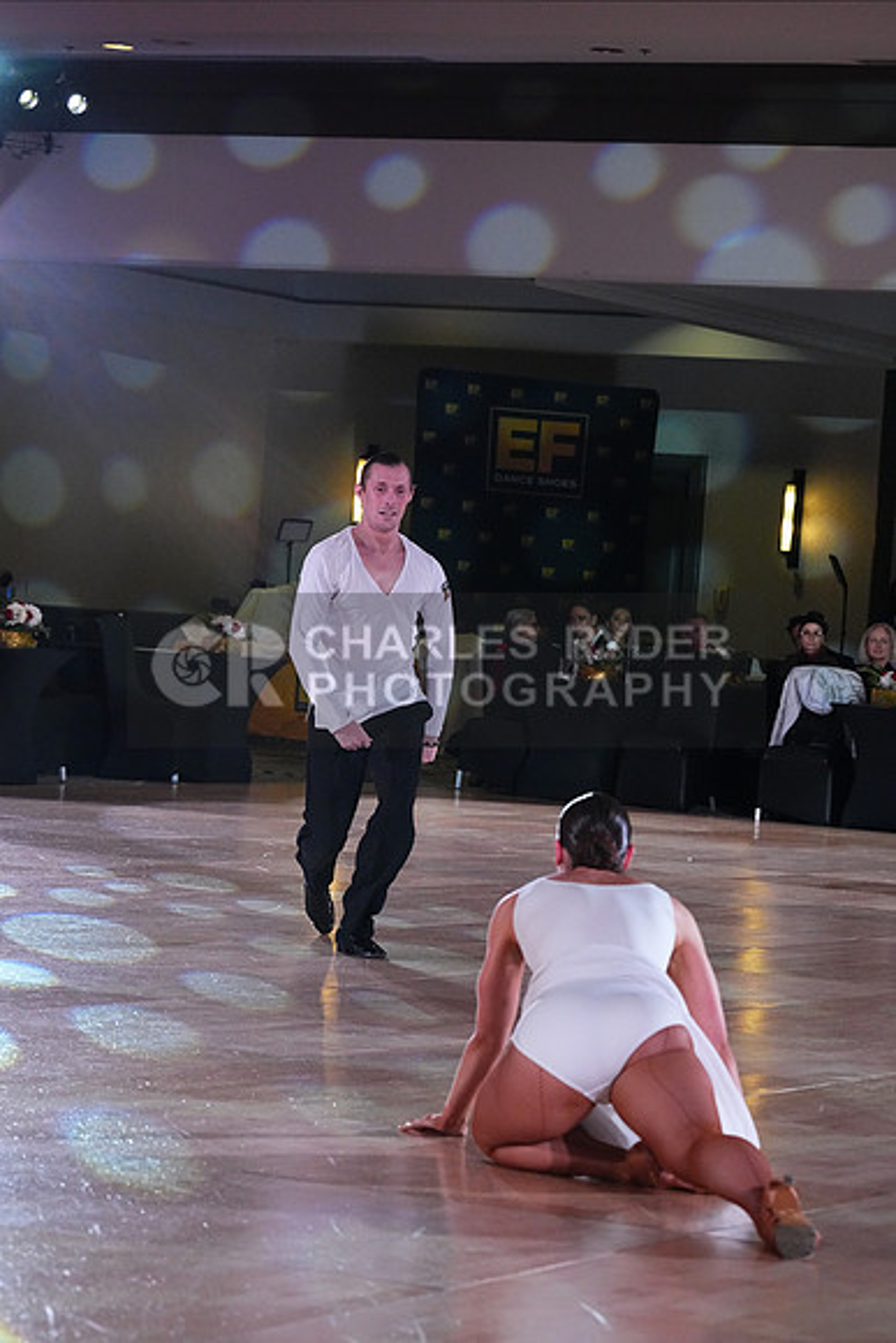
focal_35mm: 114
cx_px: 448
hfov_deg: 12.0
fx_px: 4253
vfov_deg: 17.9
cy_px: 672
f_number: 6.3
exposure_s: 1/400
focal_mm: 114
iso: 8000
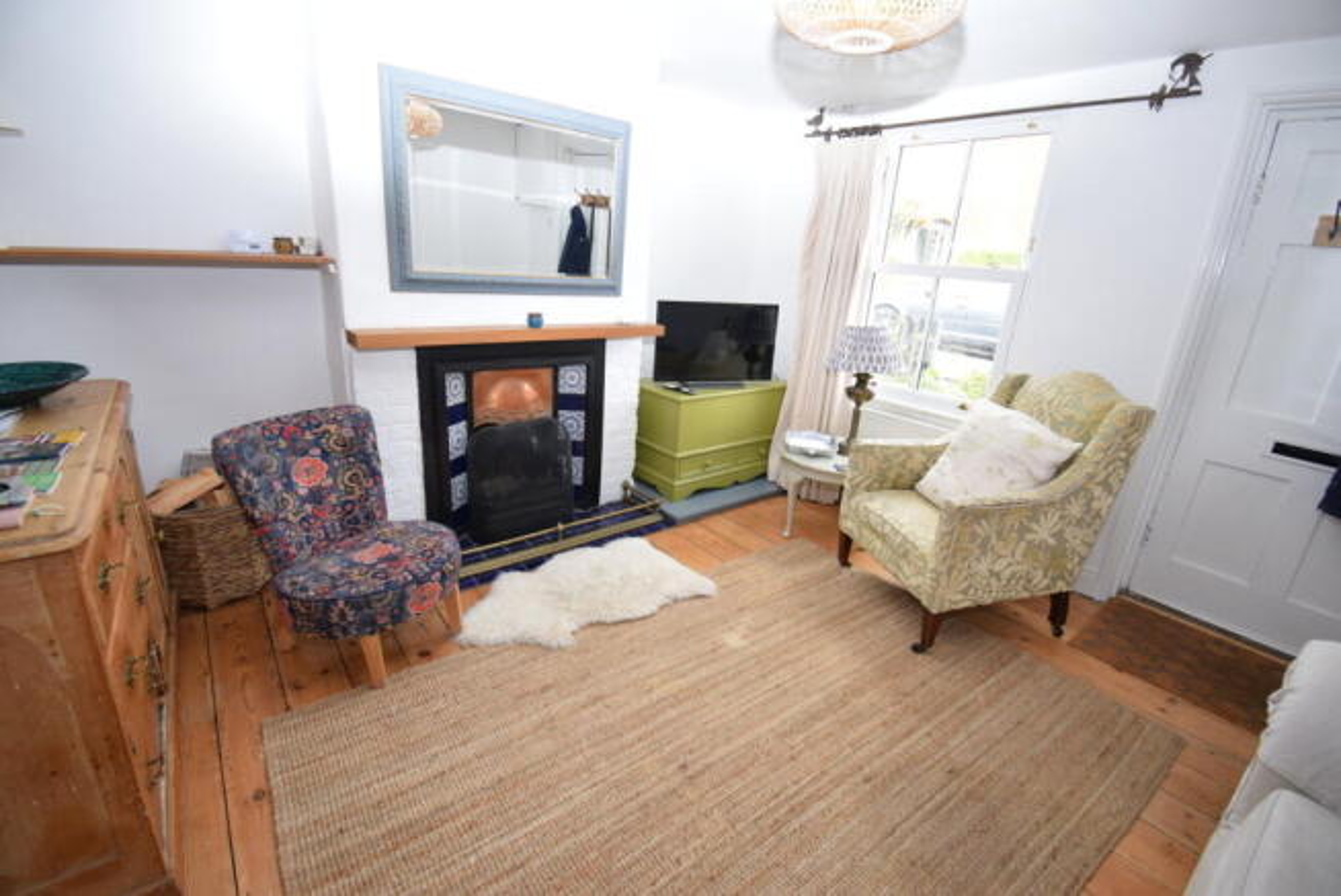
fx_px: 559
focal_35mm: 15
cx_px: 670
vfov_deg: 77.4
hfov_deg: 100.4
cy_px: 448
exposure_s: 1/100
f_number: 5
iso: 800
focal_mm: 10
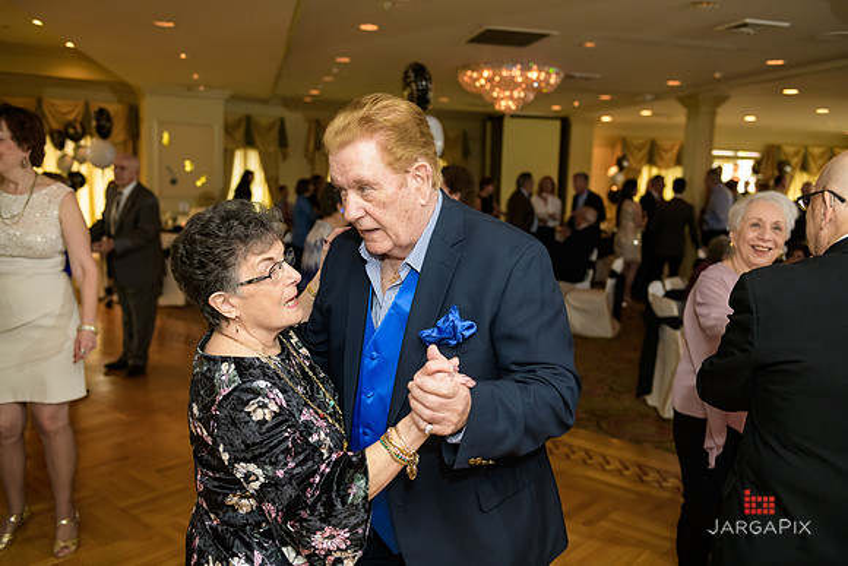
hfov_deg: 58.7
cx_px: 424
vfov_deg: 41.1
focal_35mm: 32
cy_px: 283
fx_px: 754
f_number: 3.2
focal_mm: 32
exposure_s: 1/125
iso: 1000
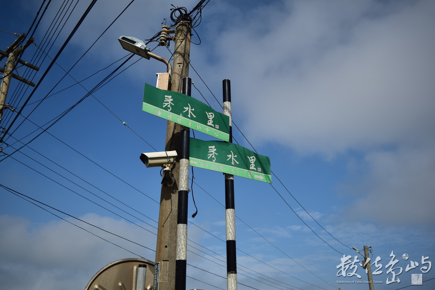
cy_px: 145
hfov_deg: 57.2
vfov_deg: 40.0
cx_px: 218
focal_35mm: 33
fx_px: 399
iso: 100
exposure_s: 1/2500
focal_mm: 22
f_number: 3.8
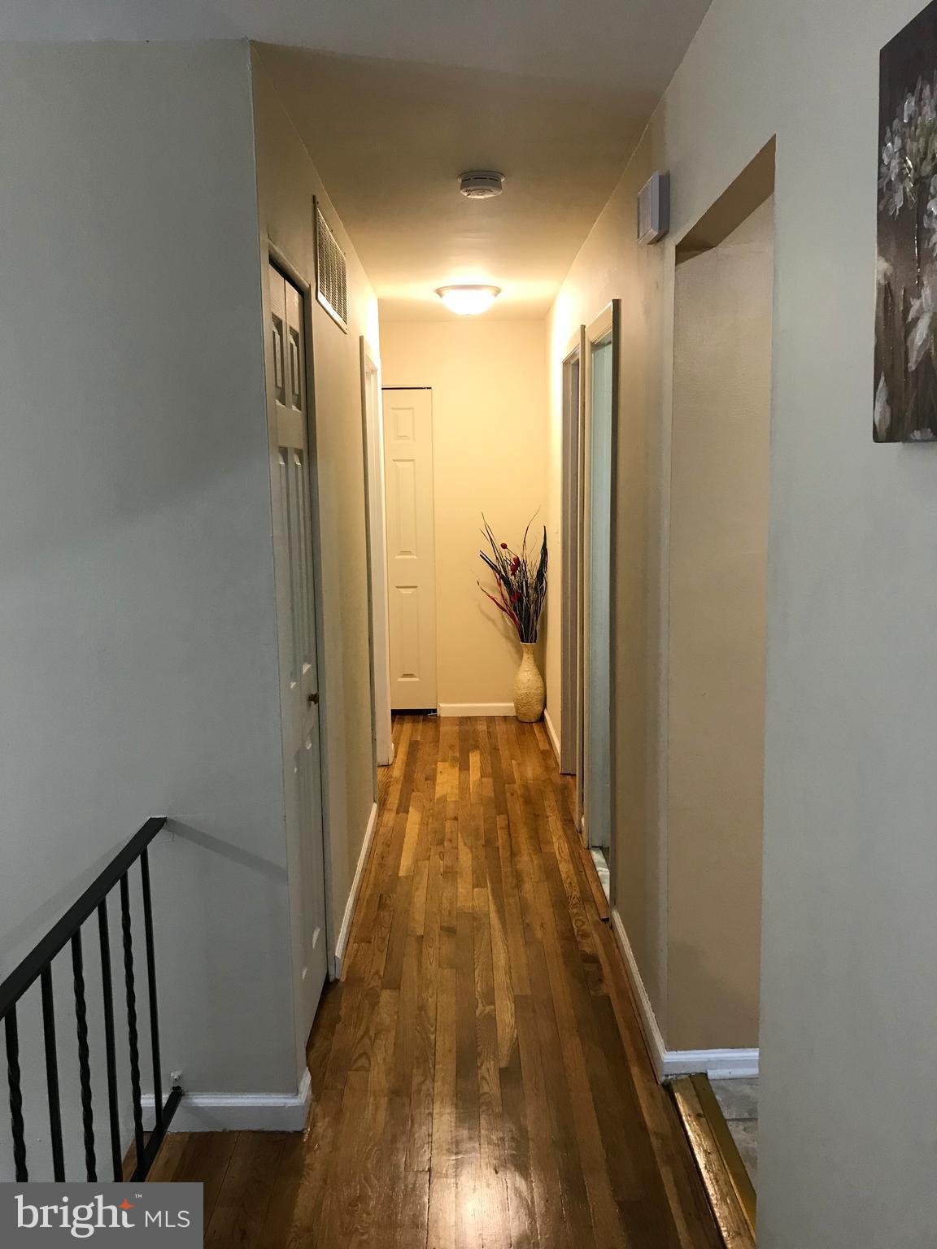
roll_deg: +1.4
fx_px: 1011
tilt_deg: -6.8
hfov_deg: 49.7
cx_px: 468
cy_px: 624
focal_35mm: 28
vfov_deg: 63.4
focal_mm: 3.99
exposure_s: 1/20
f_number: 1.8
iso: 40
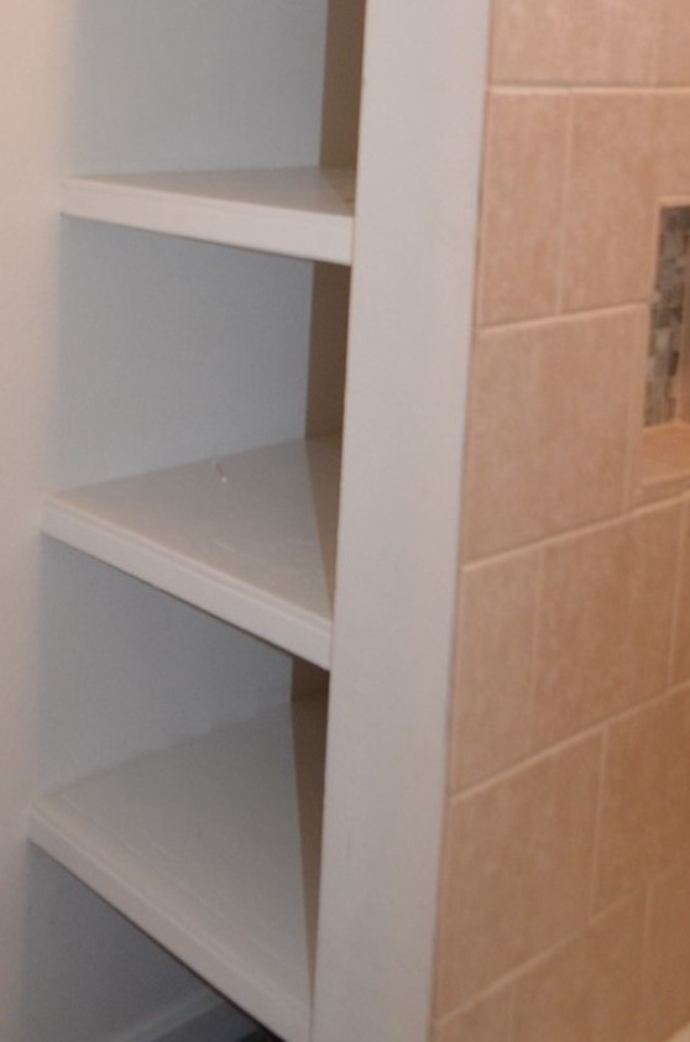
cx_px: -137
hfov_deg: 27.7
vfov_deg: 42.1
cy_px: 85
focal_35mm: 42
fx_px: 1222
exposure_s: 1/60
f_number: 2.8
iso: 720
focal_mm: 11
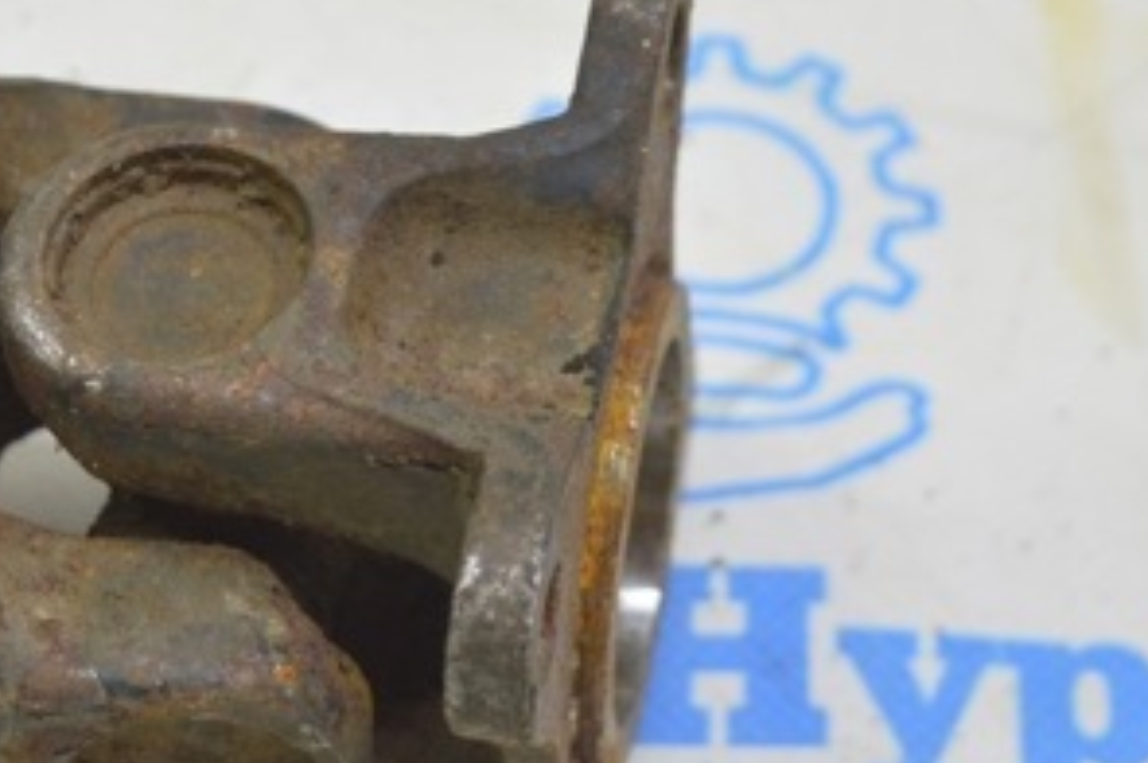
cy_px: 364
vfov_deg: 8.8
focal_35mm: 156
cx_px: 144
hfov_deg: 13.1
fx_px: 4969
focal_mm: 48
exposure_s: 1/20
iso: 400
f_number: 5.6
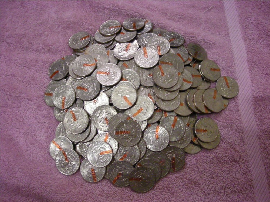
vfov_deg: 40.7
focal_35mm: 35
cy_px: 101
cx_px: 135
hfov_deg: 52.6
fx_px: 273
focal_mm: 5.7
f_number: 2.8
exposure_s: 1/30
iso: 400
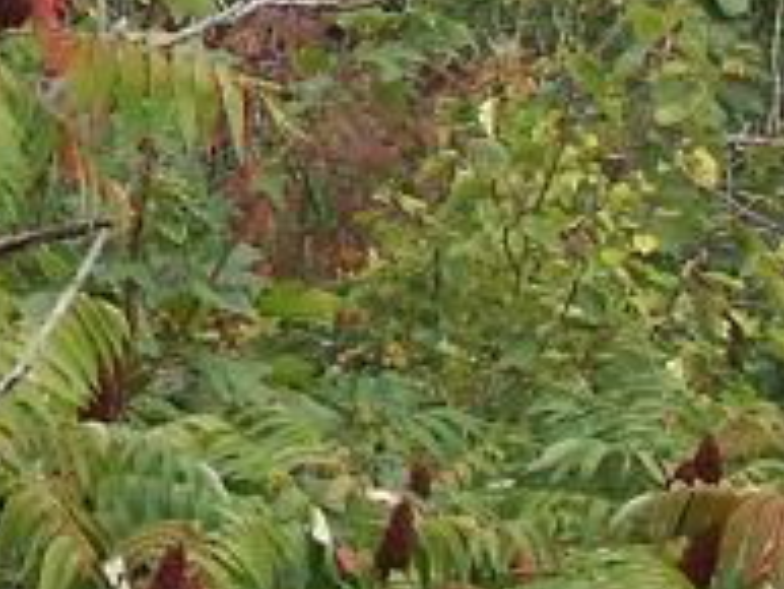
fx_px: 3966
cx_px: -1028
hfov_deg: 10.0
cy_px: -569
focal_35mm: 175
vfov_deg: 8.1
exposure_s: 1/125
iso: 64
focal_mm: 8.59
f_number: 5.6
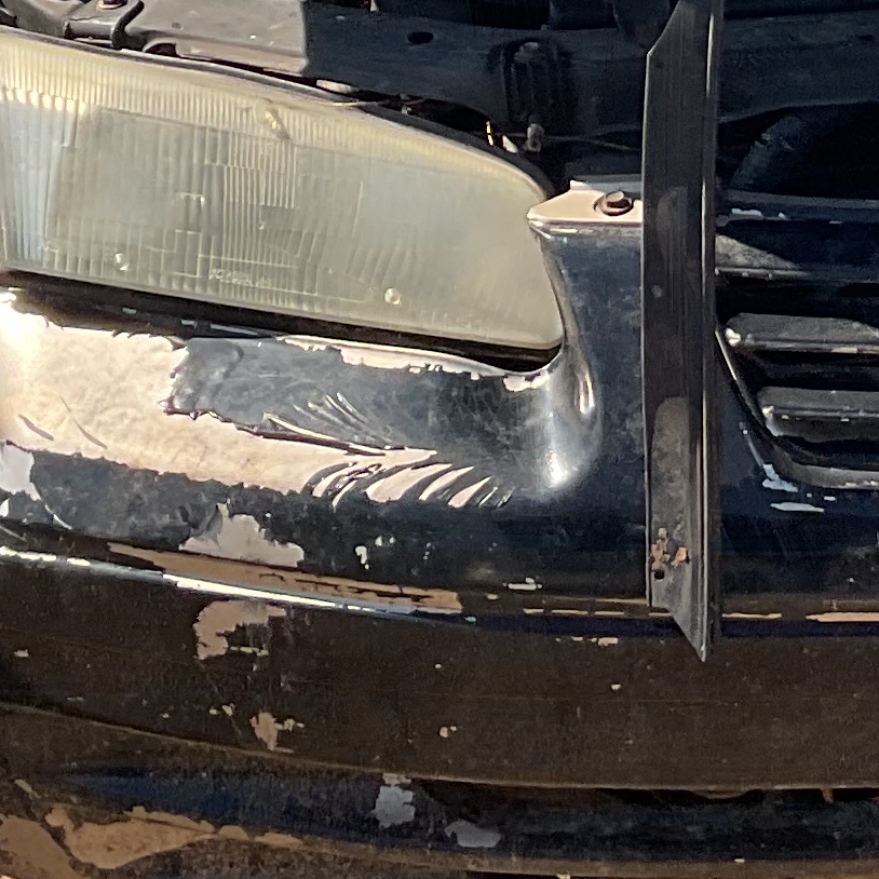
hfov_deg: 13.5
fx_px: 3649
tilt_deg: -10.2
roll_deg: +3.4
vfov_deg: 13.3
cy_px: -227
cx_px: 939
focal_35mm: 127
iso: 16
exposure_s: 1/1221
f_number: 1.8
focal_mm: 3
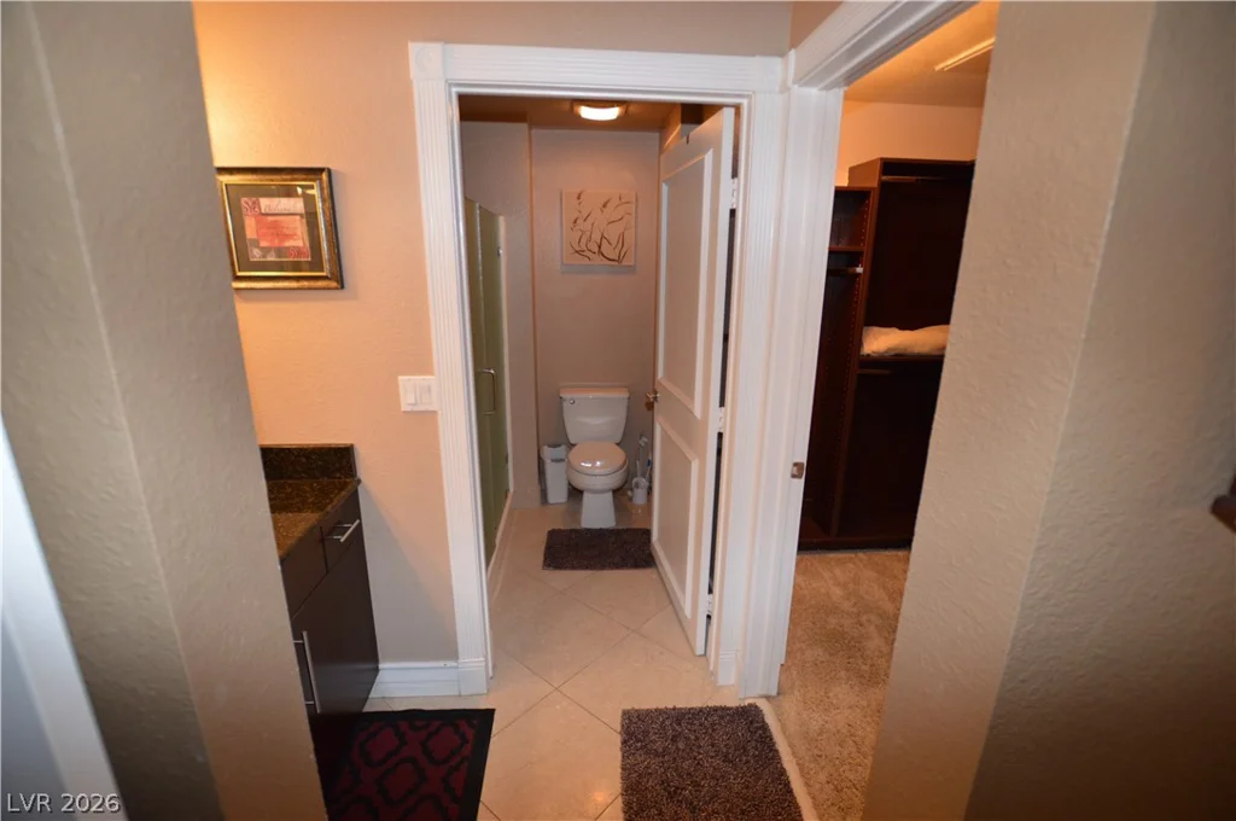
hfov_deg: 100.5
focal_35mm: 15
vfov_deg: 77.2
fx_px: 514
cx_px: 618
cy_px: 410
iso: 800
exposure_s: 1/60
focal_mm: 10
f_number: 3.5
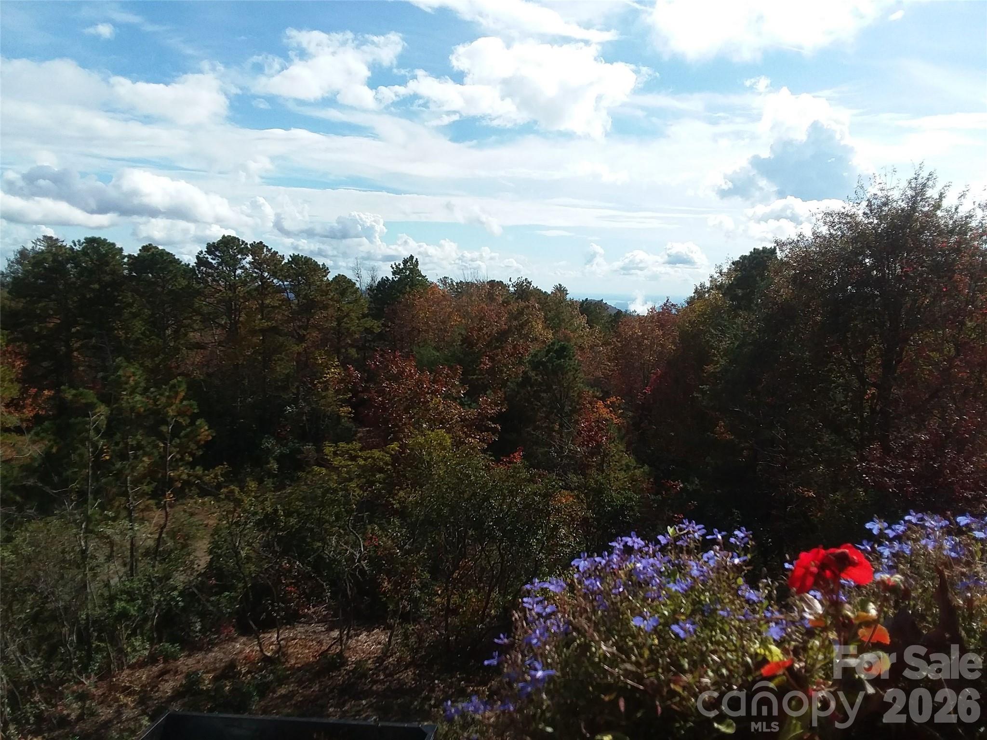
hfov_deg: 65.3
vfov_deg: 51.4
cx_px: 494
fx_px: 770
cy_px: 370
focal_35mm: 27
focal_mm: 2.91
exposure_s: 1/2070
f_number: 1.9
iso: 50
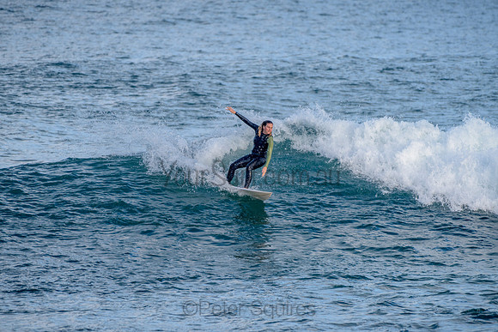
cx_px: 249
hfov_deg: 3.4
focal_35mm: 612
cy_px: 166
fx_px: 8468
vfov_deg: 2.2
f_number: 5.6
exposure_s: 1/1250
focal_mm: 500
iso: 280
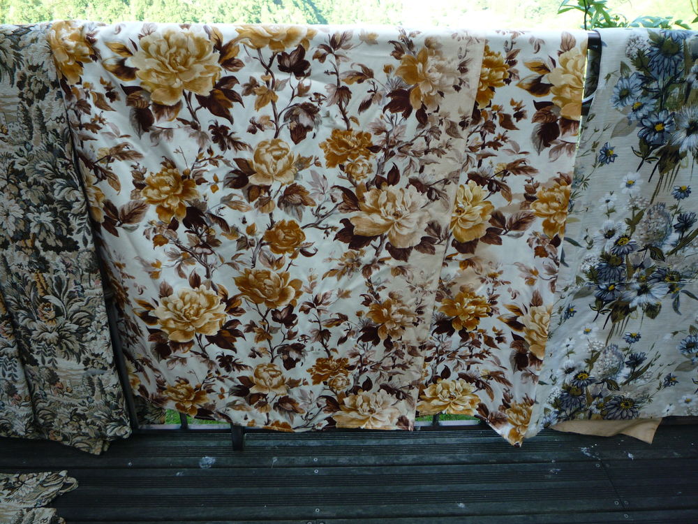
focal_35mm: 30
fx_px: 605
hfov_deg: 60.0
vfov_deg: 46.8
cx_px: 349
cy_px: 262
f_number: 3.3
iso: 100
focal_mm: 5.2
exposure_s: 1/50
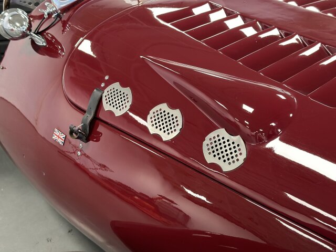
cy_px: 126
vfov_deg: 30.3
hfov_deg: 39.7
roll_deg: +4.5
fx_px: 466
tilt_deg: -27.8
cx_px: 168
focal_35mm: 48
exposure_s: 1/50
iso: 320
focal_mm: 6.86
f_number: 1.78
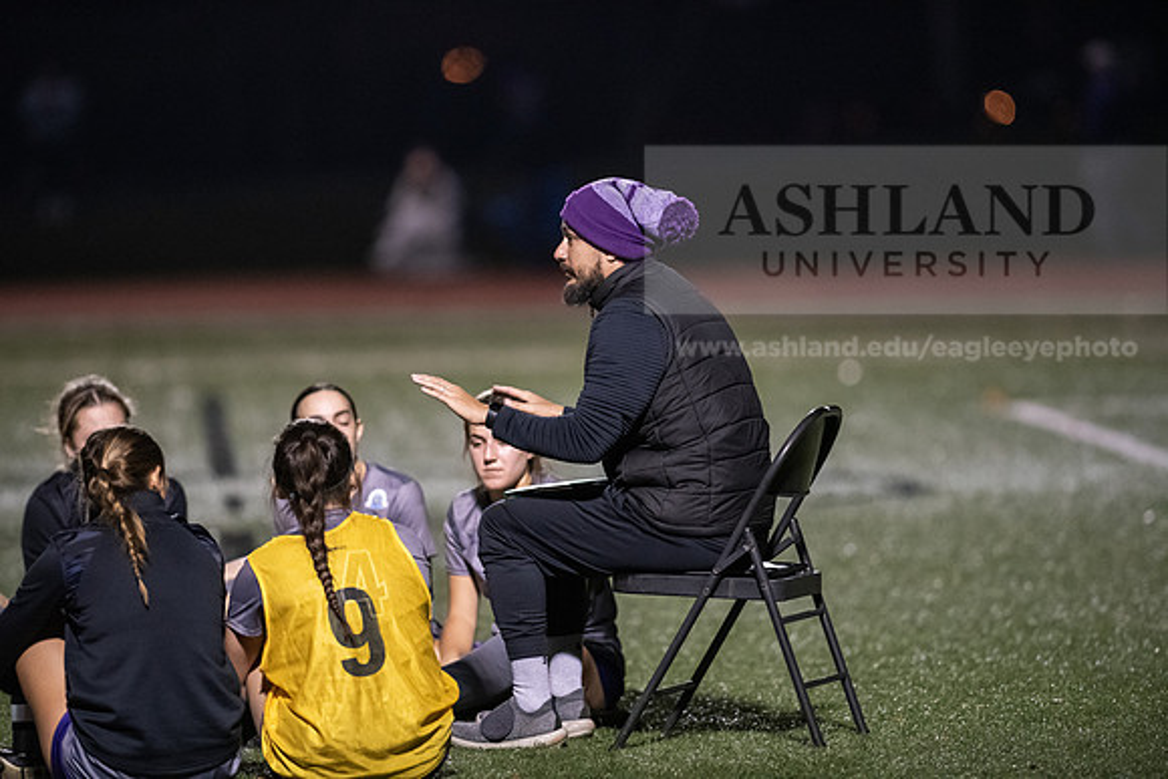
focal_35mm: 300
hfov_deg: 6.9
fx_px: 9735
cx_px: 584
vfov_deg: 4.6
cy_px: 390
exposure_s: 1/1000
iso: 8000
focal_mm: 300
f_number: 2.8
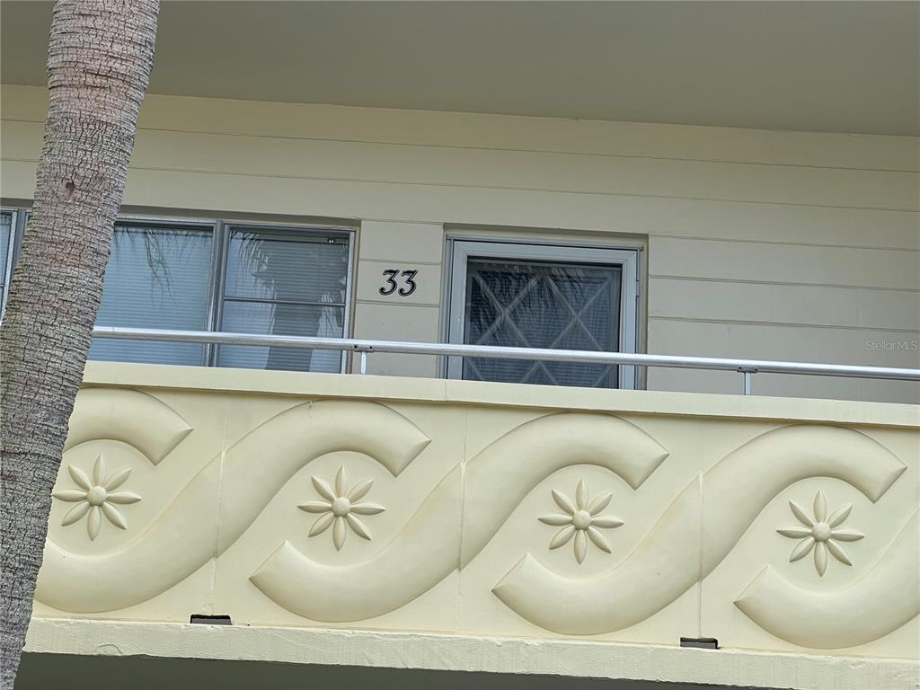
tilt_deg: +18.2
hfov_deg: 25.3
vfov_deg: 19.1
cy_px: 345
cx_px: 460
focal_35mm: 77
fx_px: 2046
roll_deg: -1.9
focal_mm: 9
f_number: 2.8
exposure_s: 1/347
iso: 32
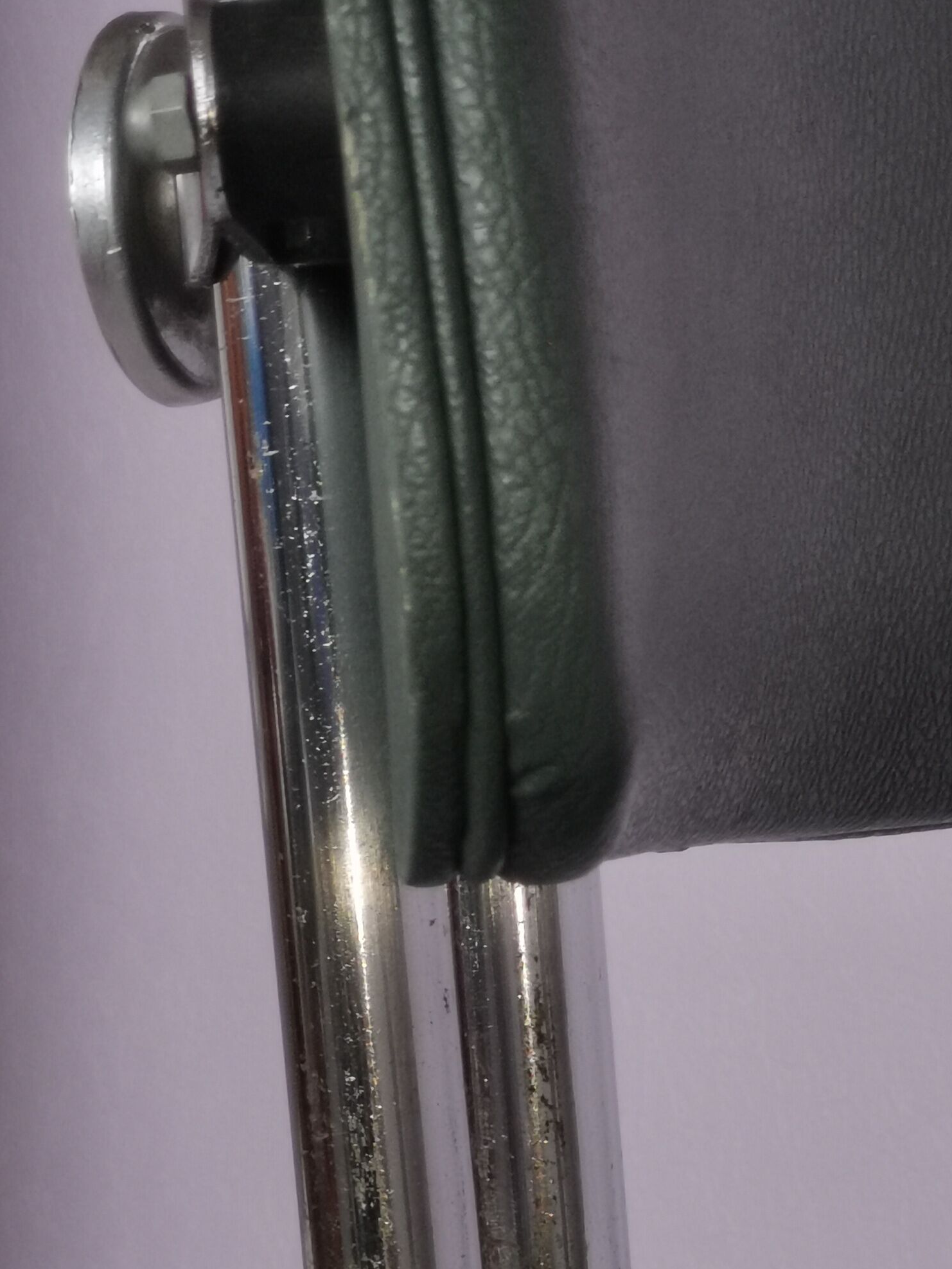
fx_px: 7040
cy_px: 943
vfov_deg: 10.3
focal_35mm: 192
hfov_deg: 7.7
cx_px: 601
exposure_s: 1/50
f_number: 2.4
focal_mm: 7.48
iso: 125
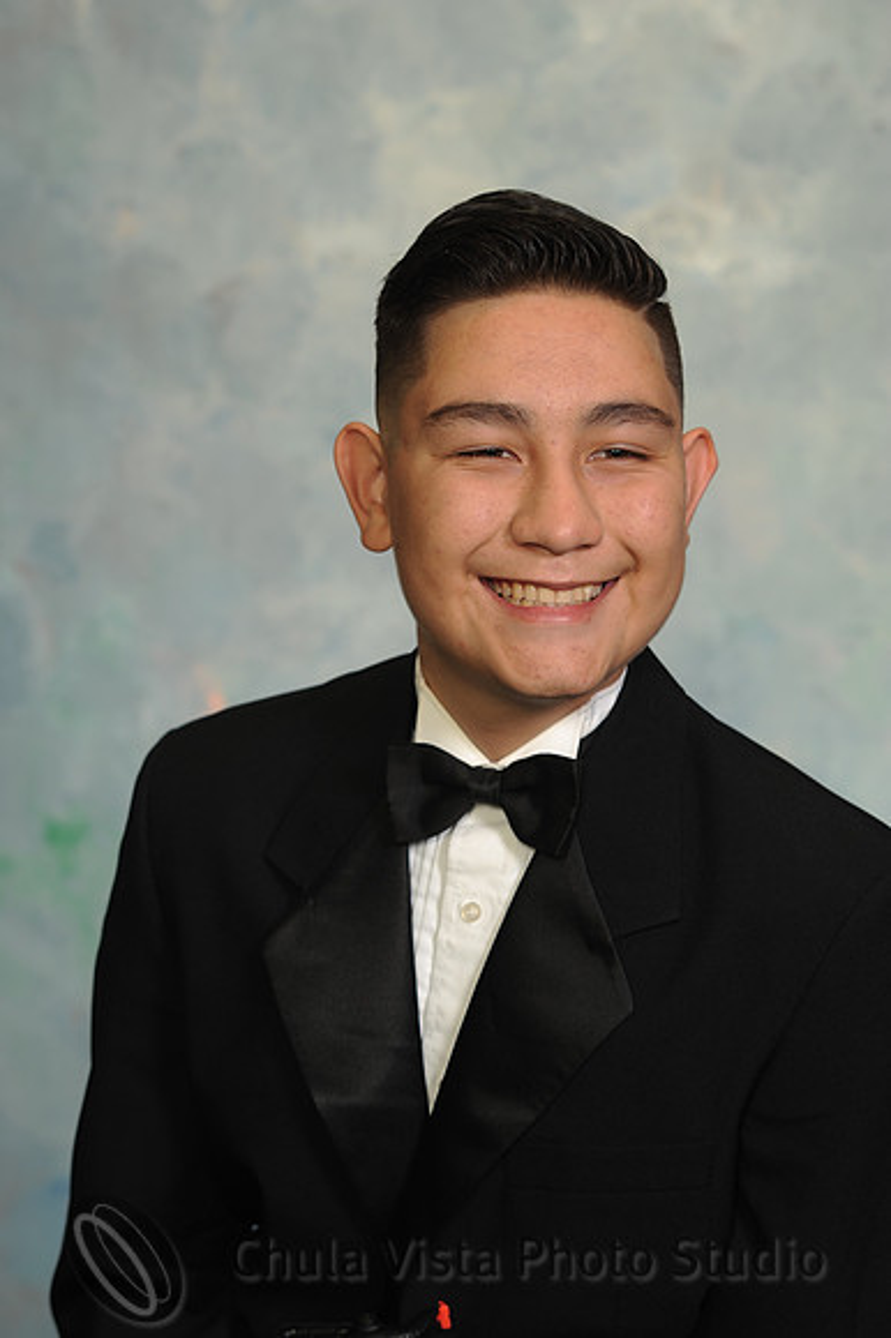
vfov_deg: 15.2
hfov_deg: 10.1
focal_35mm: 135
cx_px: 446
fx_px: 5017
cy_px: 669
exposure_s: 1/125
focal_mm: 135
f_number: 7.1
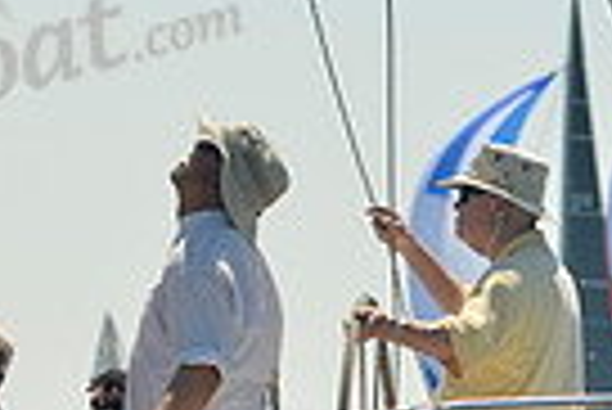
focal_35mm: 417
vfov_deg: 3.3
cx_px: -621
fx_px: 7096
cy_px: 381
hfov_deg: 4.9
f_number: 5.6
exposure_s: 1/640
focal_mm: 98
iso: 200
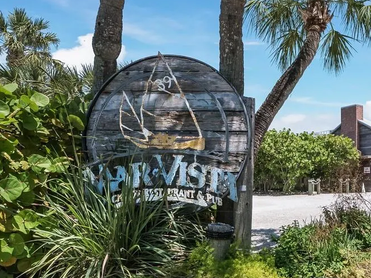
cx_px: 313
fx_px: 365
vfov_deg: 41.3
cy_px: 186
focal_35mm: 34
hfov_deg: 49.7
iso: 400
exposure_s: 1/1000
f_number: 8
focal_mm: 7
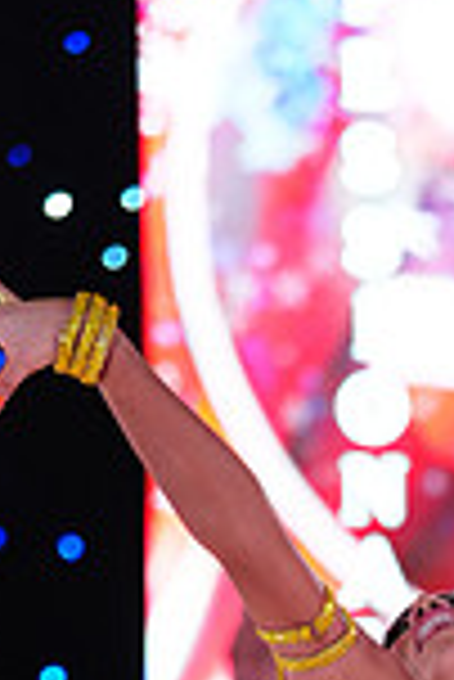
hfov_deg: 3.3
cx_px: 690
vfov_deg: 4.9
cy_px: 1166
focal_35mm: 419
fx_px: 7907
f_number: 2.8
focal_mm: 109
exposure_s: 1/320
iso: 2500
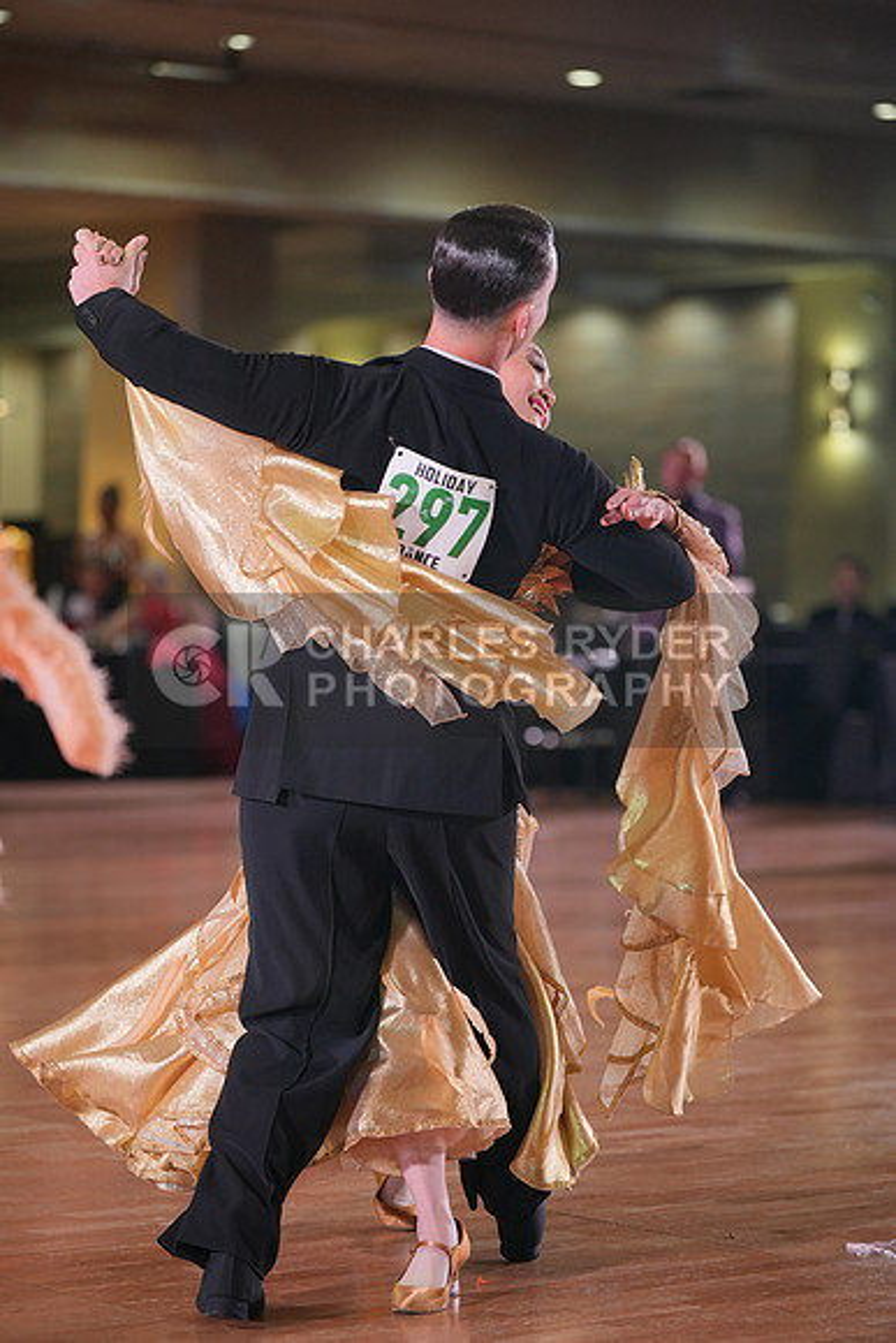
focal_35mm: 111
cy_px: 672
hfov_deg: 12.3
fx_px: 4141
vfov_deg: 18.4
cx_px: 448
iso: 1000
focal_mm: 111
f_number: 2.8
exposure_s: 1/500
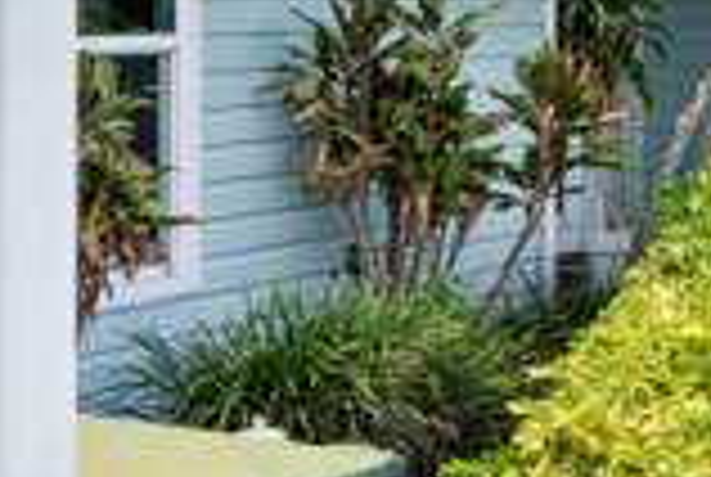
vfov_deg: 13.2
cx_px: 1076
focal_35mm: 103
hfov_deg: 17.7
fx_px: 2038
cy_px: 27
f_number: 8
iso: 640
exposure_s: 1/500
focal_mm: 34
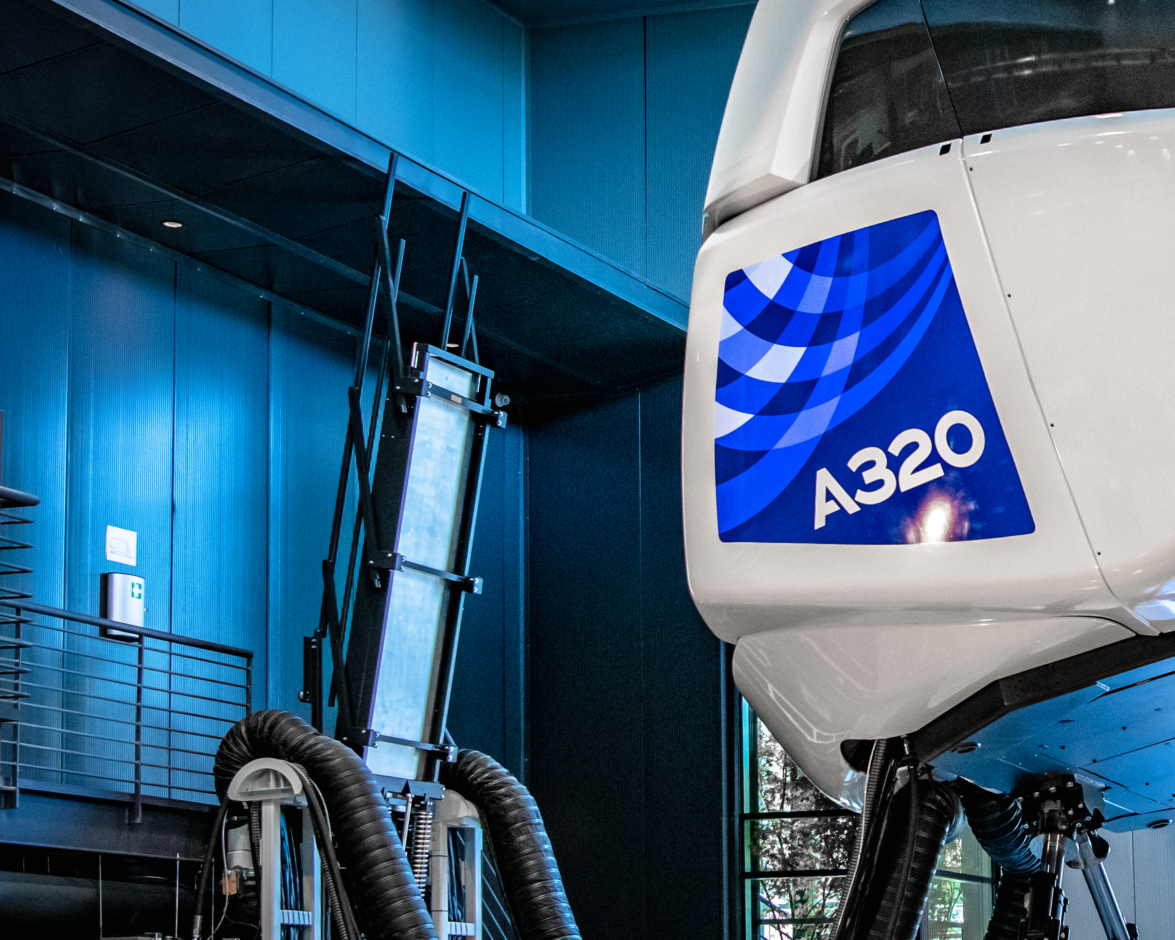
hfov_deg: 22.4
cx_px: 1177
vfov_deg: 18.7
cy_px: 408
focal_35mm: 82
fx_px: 2851
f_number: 5
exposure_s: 1/160
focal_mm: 31
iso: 2000
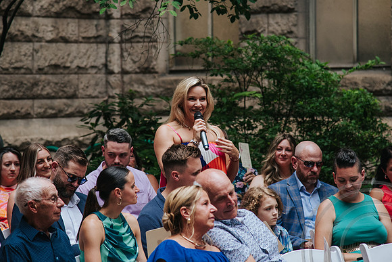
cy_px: 86
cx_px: 196
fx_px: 1872
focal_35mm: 172
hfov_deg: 12.0
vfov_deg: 8.0
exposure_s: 1/500
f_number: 4
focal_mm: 120
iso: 1000
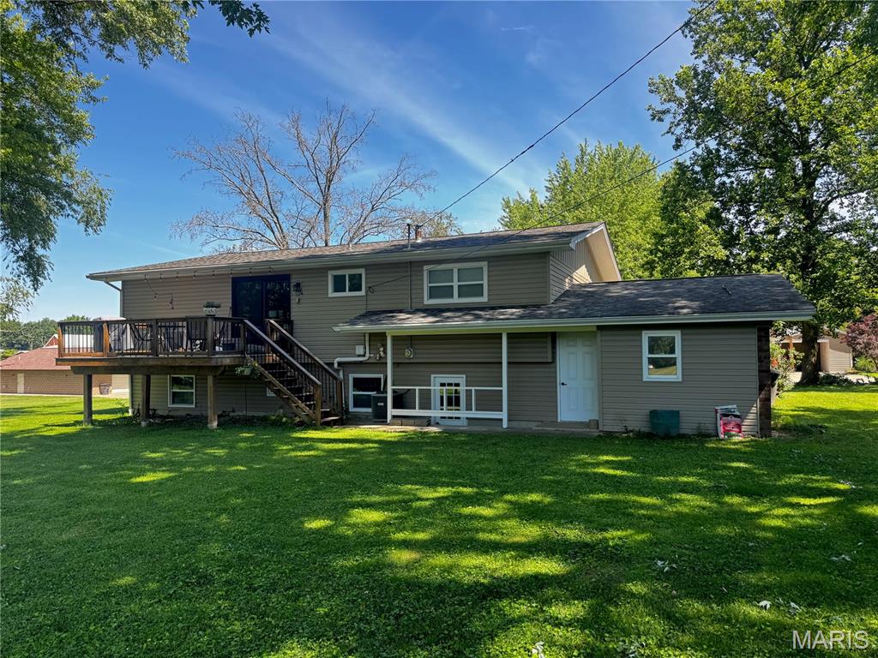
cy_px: 329
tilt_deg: +0.4
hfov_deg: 71.6
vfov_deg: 56.8
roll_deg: +0.2
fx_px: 609
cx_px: 439
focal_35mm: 24
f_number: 1.78
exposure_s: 1/323
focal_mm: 6.76
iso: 80
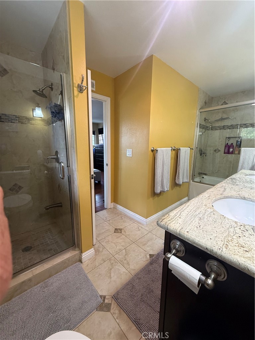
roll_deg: -1.7
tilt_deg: -9.1
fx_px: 138
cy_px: 170
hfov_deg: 85.7
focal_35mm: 14
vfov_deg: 102.1
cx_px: 128
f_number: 2.2
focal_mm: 2.22
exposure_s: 1/60
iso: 200
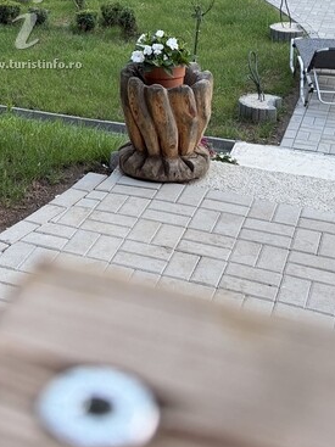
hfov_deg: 21.4
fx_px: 865
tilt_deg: -16.5
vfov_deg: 27.7
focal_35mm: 67
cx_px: 27
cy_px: 29
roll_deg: +0.5
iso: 160
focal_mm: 6.76
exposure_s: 1/121
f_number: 1.78
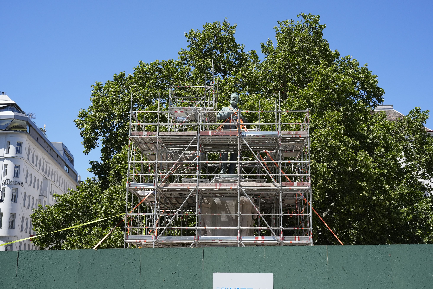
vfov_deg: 29.9
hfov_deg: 43.6
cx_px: 216
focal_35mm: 45
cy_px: 144
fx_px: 541
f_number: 7.1
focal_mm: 45
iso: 800
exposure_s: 1/2000
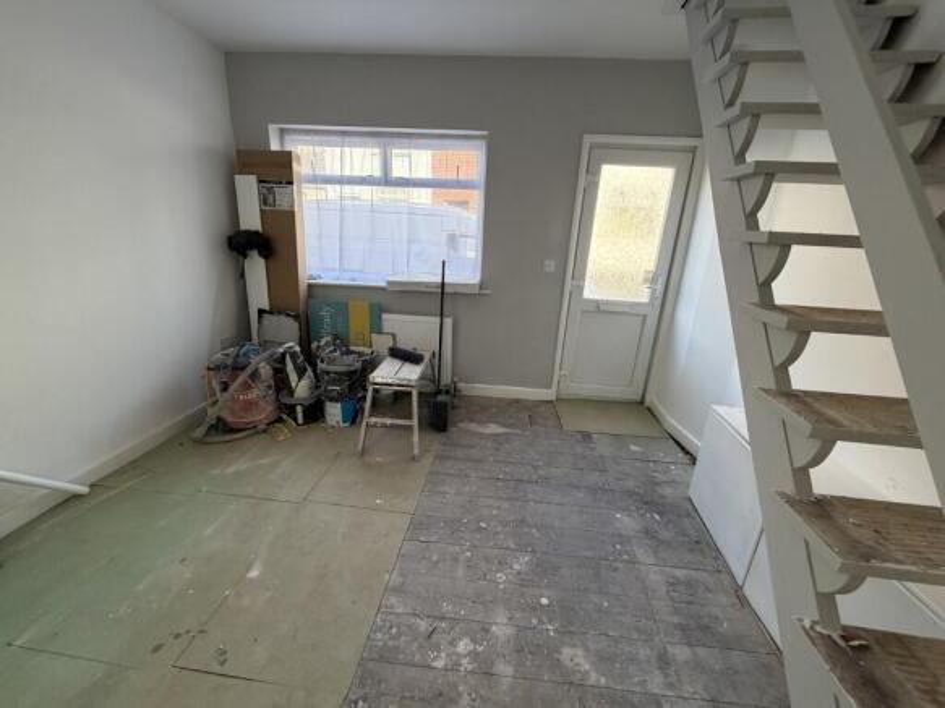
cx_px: 472
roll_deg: -2.9
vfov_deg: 85.7
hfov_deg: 102.1
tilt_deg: -15.0
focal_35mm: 14
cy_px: 354
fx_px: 382
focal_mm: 2.22
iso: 160
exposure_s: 1/100
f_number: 2.2
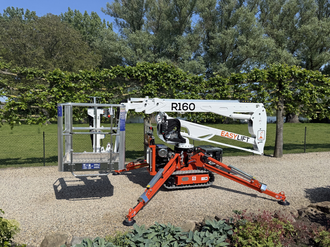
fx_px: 229
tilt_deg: -4.2
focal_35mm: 24
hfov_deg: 71.6
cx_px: 165
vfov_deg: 56.8
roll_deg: -0.4
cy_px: 124
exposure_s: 1/6711
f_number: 1.78
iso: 80
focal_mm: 6.76
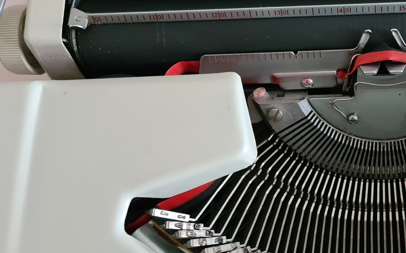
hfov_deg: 34.2
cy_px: 94
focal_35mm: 56
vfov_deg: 23.1
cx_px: 370
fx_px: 620
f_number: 1.8
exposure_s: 1/25
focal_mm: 5.4
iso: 640
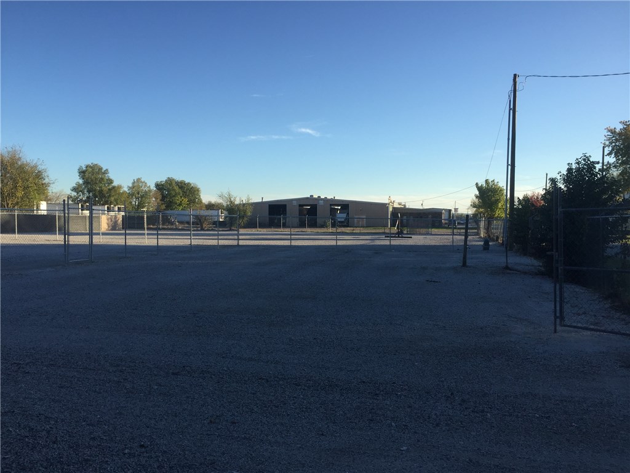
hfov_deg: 61.7
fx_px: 528
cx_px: 315
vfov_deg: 48.2
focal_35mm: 29
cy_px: 236
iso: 32
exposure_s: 1/824
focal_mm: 4.15
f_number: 2.2
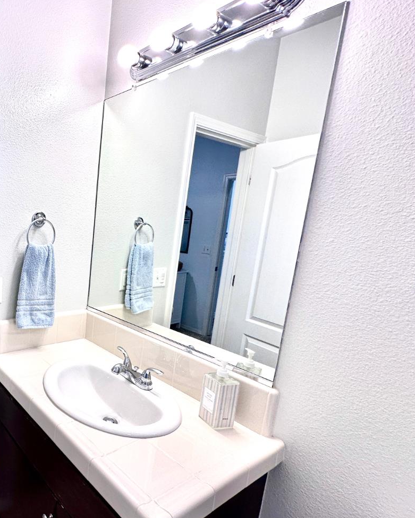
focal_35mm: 21
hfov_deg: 55.1
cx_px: 28
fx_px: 322
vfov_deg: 77.6
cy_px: 269
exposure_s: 1/120
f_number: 2.2
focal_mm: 2.22
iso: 100
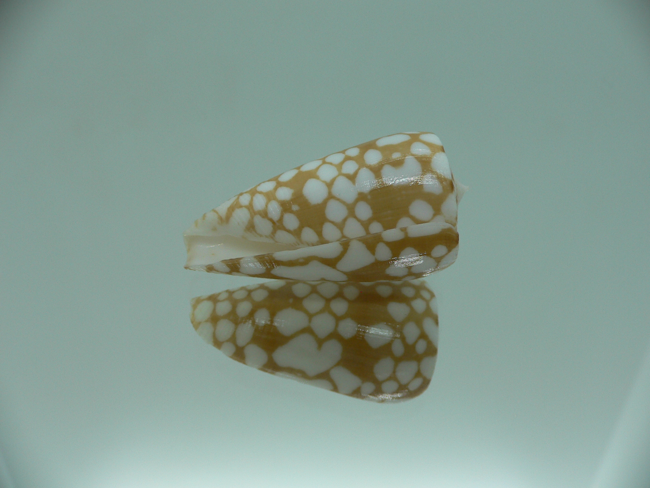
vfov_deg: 40.7
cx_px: 325
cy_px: 244
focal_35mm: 35
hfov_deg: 52.6
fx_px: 657
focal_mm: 4.6
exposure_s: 1/60
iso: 80
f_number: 2.8
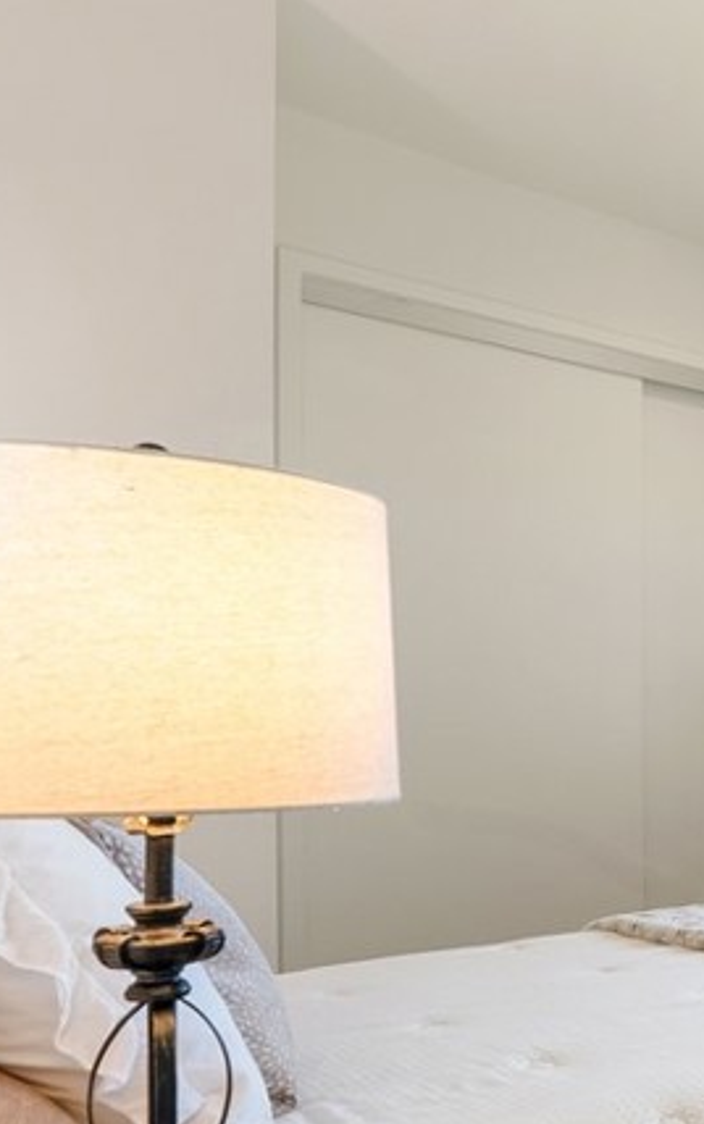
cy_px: 724
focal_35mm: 39
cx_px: 1185
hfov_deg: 22.8
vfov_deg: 49.7
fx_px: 1196
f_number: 9
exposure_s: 1/20
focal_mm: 16
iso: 320
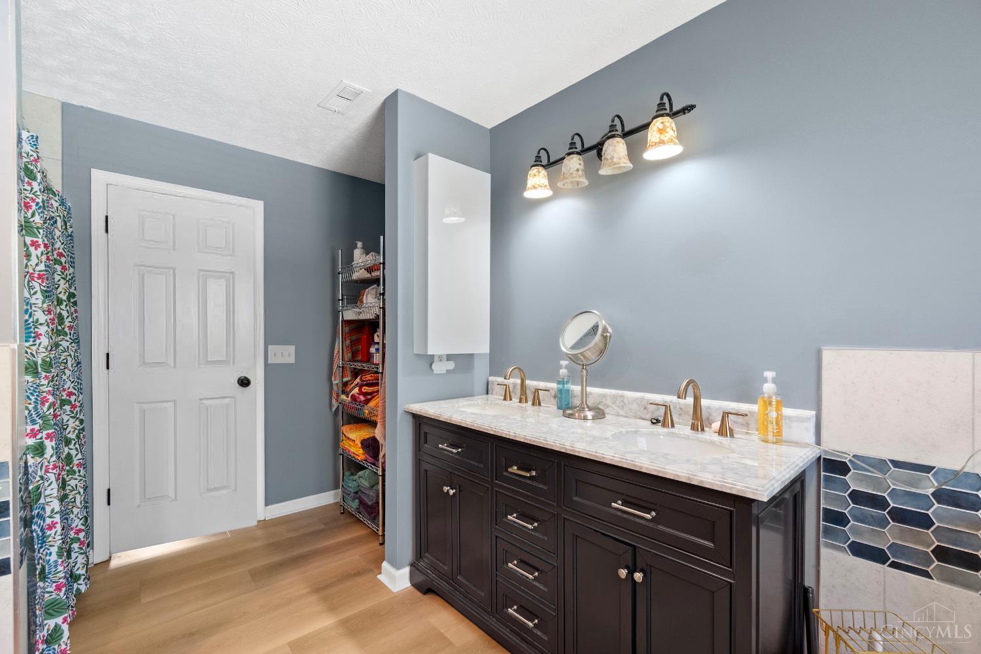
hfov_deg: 100.4
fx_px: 409
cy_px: 327
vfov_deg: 77.3
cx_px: 490
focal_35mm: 15
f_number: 6.3
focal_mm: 10
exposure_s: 1/3
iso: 400
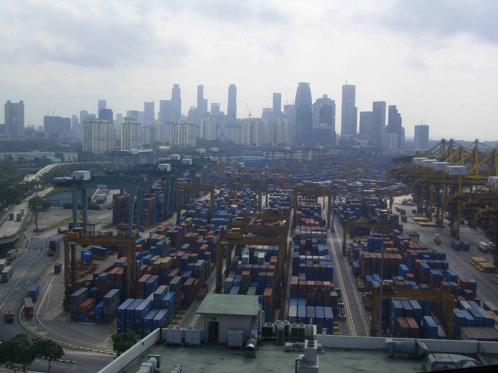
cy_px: 186
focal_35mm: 49
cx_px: 249
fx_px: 705
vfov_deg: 29.7
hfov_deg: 38.9
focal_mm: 8.2
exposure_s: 1/320
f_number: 5
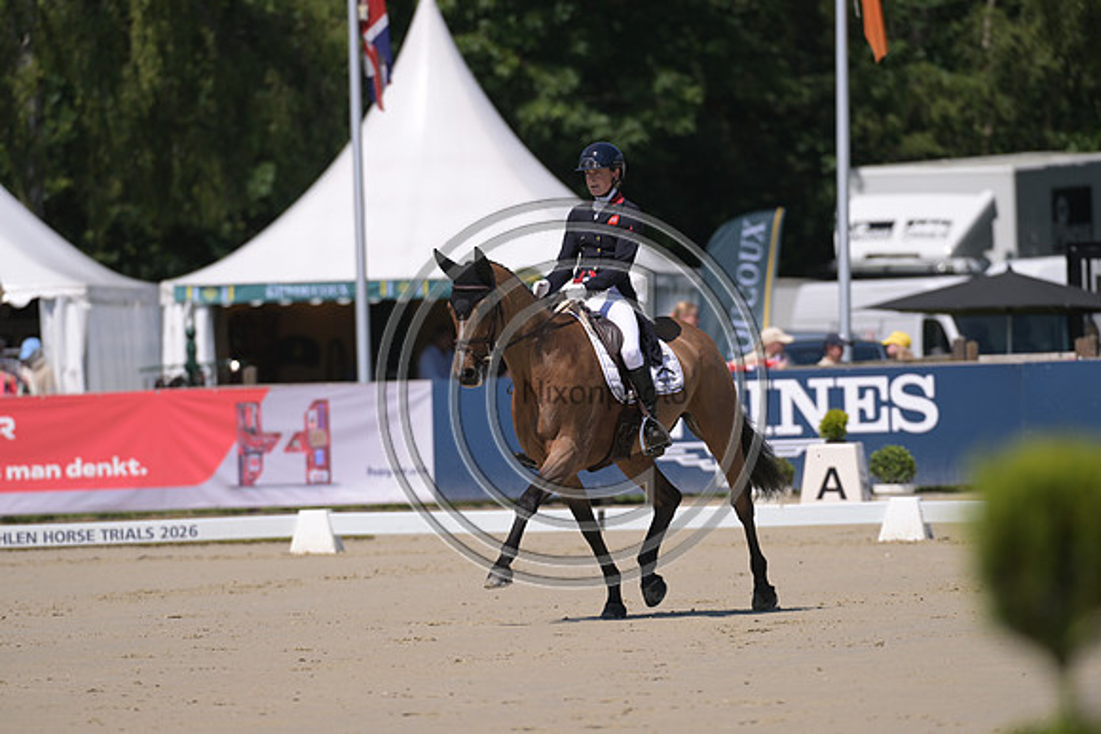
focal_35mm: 400
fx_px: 12236
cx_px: 550
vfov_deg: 3.4
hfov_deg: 5.2
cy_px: 367
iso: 180
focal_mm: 400
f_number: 5
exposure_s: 1/1250
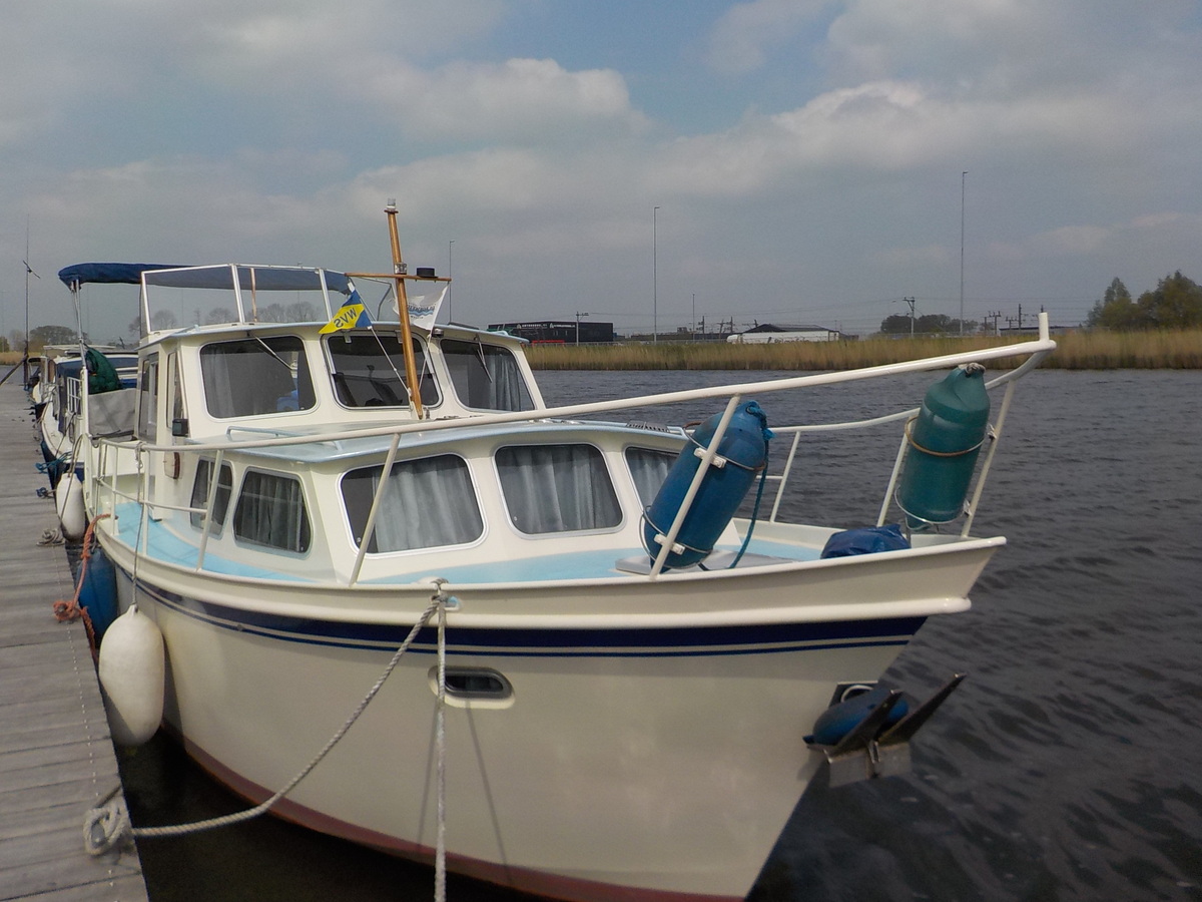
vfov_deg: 46.8
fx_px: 1042
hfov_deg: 60.0
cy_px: 451
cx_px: 601
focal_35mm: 30
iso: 125
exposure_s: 1/640
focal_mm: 4.1
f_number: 6.6
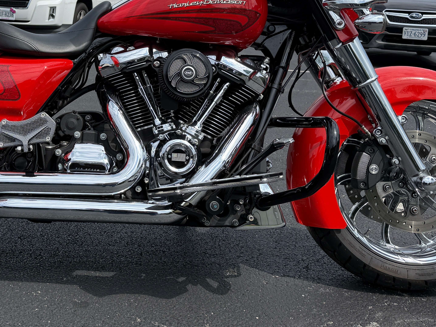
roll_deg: -1.6
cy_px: 73
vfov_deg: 29.7
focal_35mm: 48
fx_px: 605
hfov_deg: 38.3
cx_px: 93
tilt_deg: -10.9
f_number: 1.78
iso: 80
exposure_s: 1/4975
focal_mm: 6.76
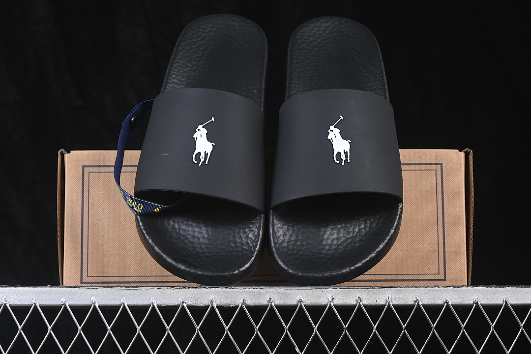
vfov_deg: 18.2
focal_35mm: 75
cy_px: 177
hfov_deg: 27.0
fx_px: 1106
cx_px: 266
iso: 160
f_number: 6.3
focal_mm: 50
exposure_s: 1/60
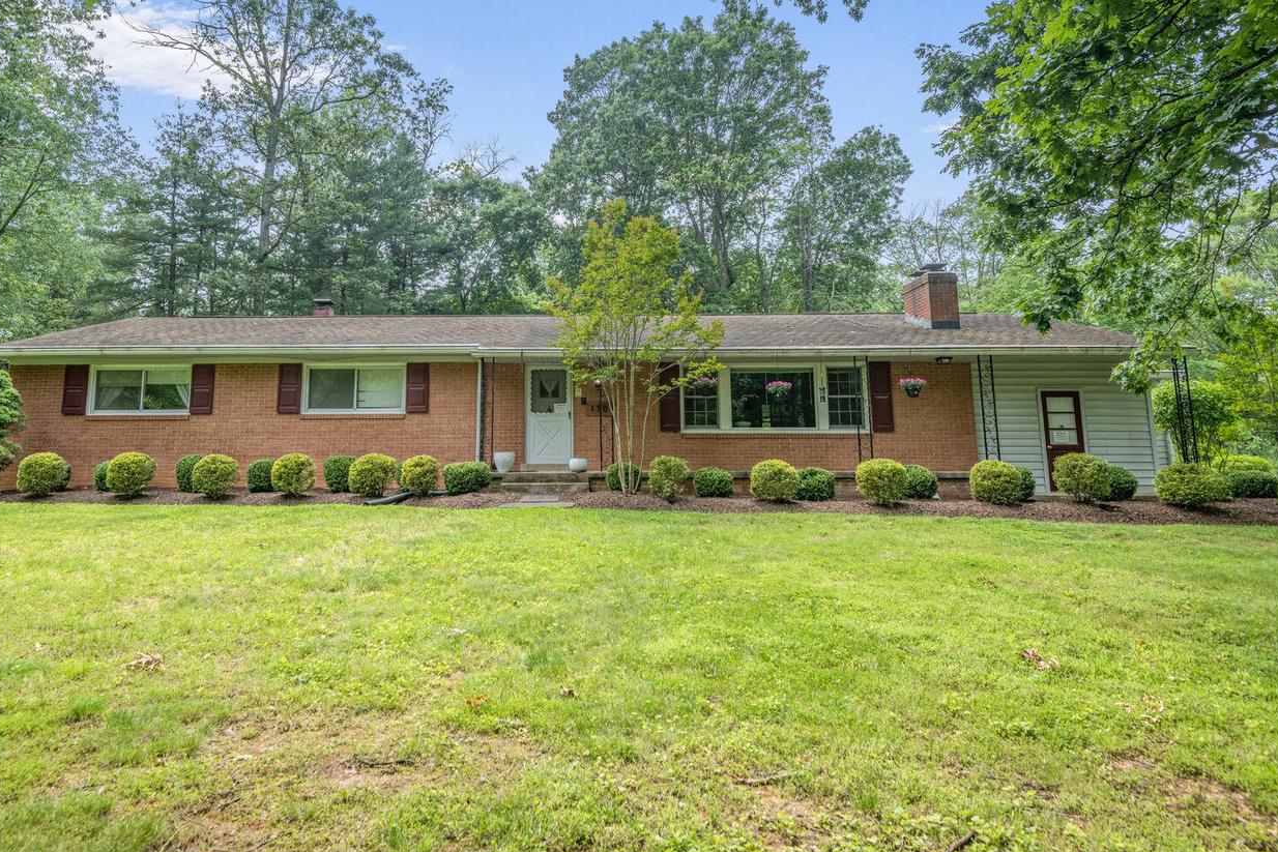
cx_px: 563
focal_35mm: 21
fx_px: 746
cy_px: 364
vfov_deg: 59.3
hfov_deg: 80.9
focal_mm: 18
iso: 200
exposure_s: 1/250
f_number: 8
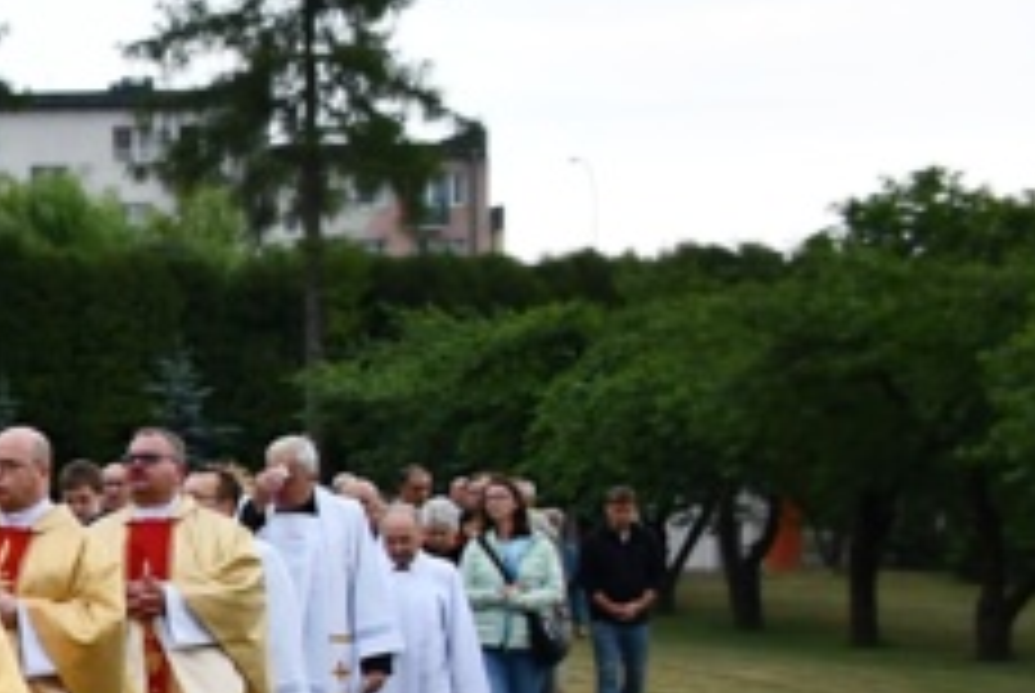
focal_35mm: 120
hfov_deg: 13.8
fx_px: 3454
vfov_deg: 11.3
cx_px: -1179
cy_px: 722
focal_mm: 18
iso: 400
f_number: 4
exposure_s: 1/250
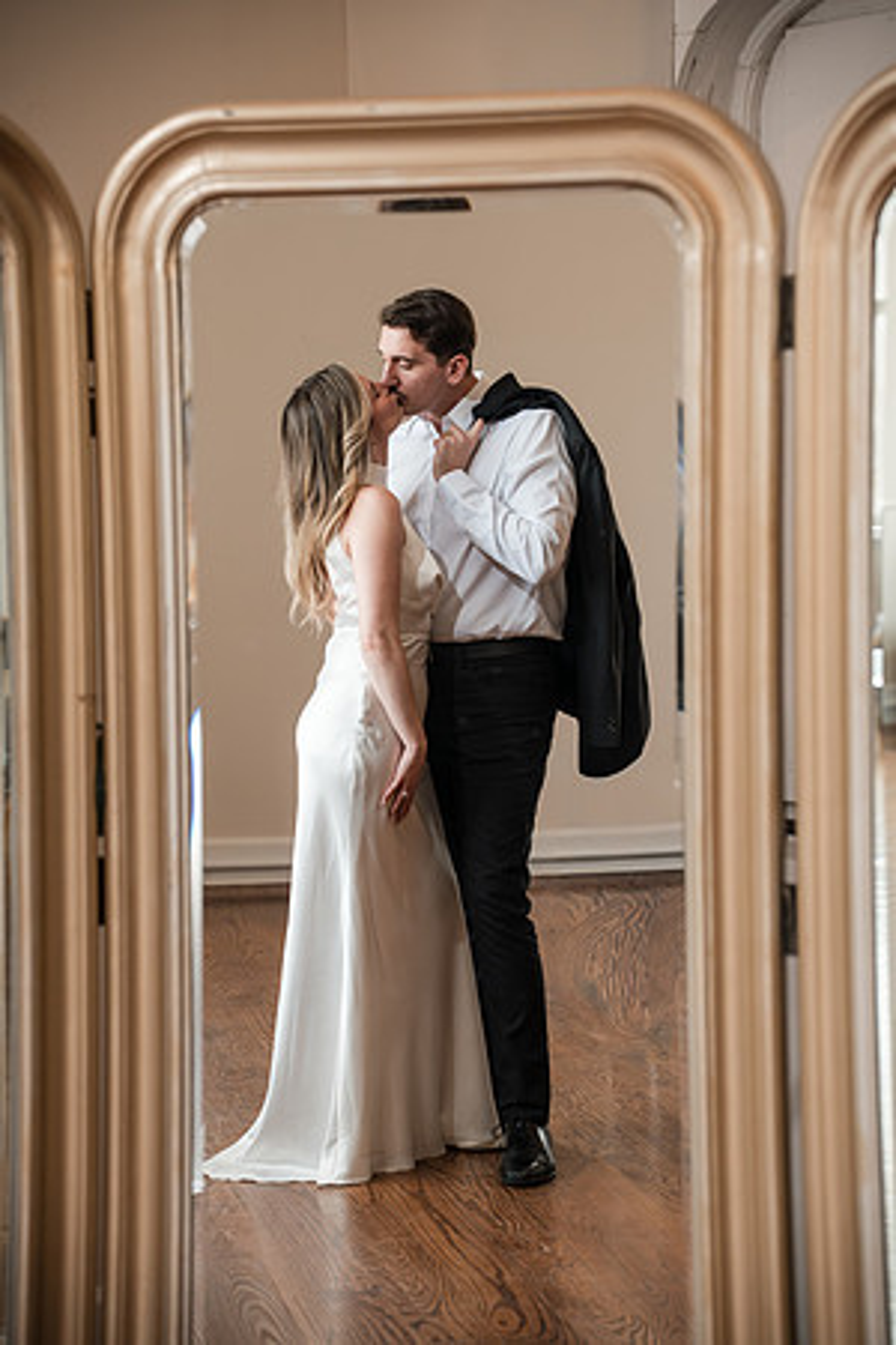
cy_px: 672
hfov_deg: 14.4
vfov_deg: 21.5
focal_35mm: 95
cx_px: 448
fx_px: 3546
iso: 640
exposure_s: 1/250
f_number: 4
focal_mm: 95
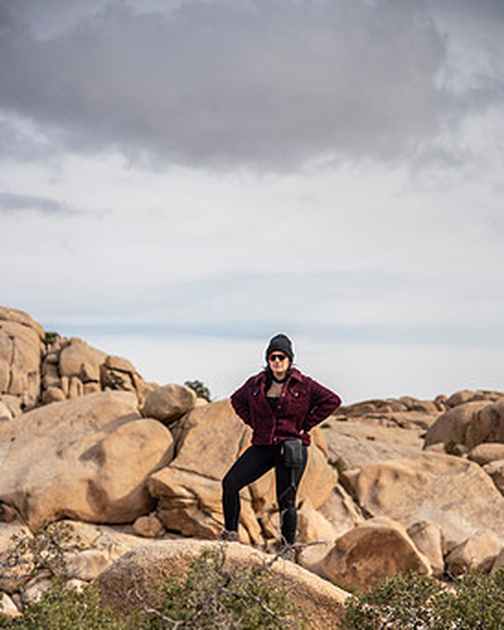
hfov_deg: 14.5
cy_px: 408
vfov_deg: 18.1
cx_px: 263
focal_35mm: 106
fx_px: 1978
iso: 100
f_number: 4
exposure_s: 1/1250
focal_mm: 86
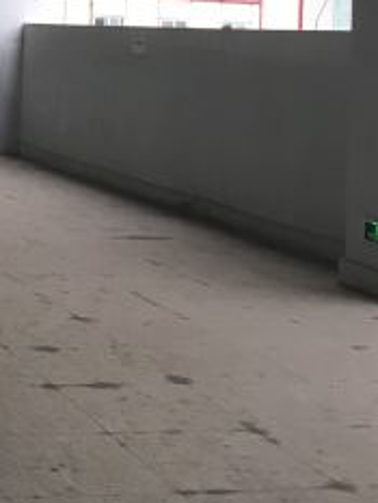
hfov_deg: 16.1
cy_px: -6
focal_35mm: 87
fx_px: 1266
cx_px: -107
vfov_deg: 21.6
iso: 32
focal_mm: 4.15
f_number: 2.2
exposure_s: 1/33
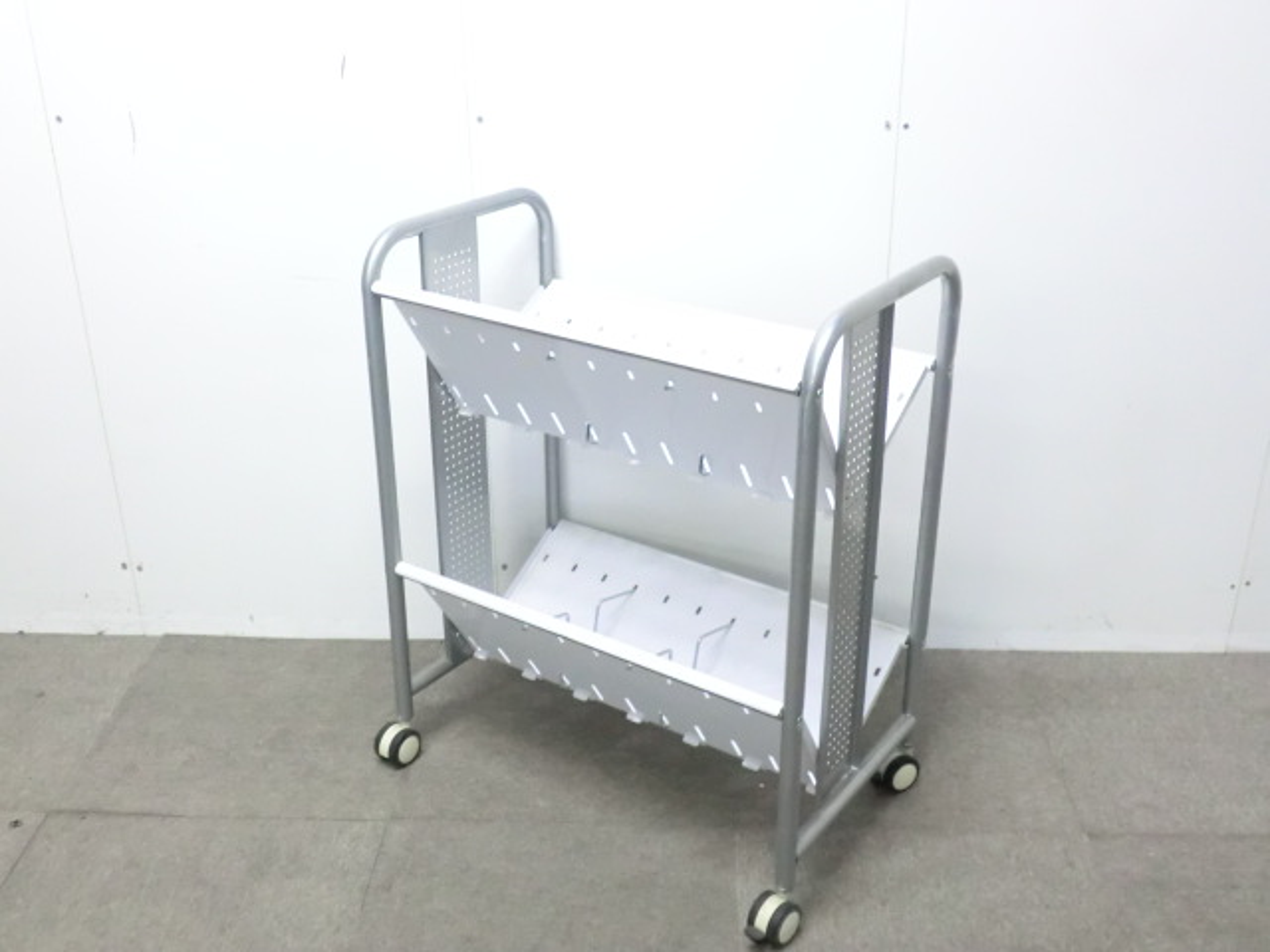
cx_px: 635
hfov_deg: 49.0
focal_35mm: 38
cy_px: 476
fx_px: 1394
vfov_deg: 37.7
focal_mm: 6.9
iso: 800
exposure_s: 1/30
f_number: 3.9
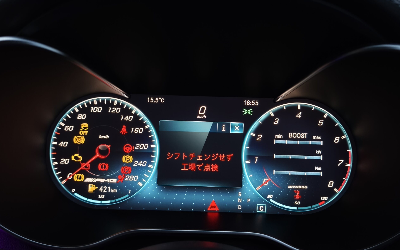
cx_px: 200
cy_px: 150
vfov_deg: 40.4
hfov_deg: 61.2
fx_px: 338
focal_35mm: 31
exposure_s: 1/18.3
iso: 3200
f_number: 1.6
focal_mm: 6.57
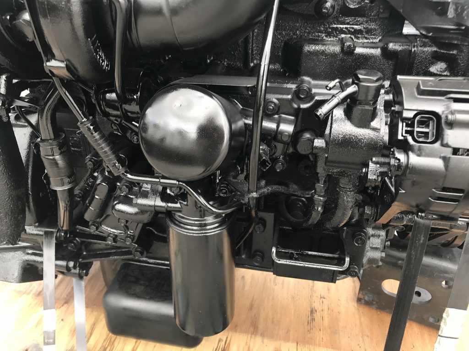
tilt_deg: -35.7
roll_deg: -2.0
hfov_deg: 63.4
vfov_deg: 49.7
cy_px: 176
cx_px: 234
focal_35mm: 28
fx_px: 379
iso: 20
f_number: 1.8
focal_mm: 3.99
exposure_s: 1/103
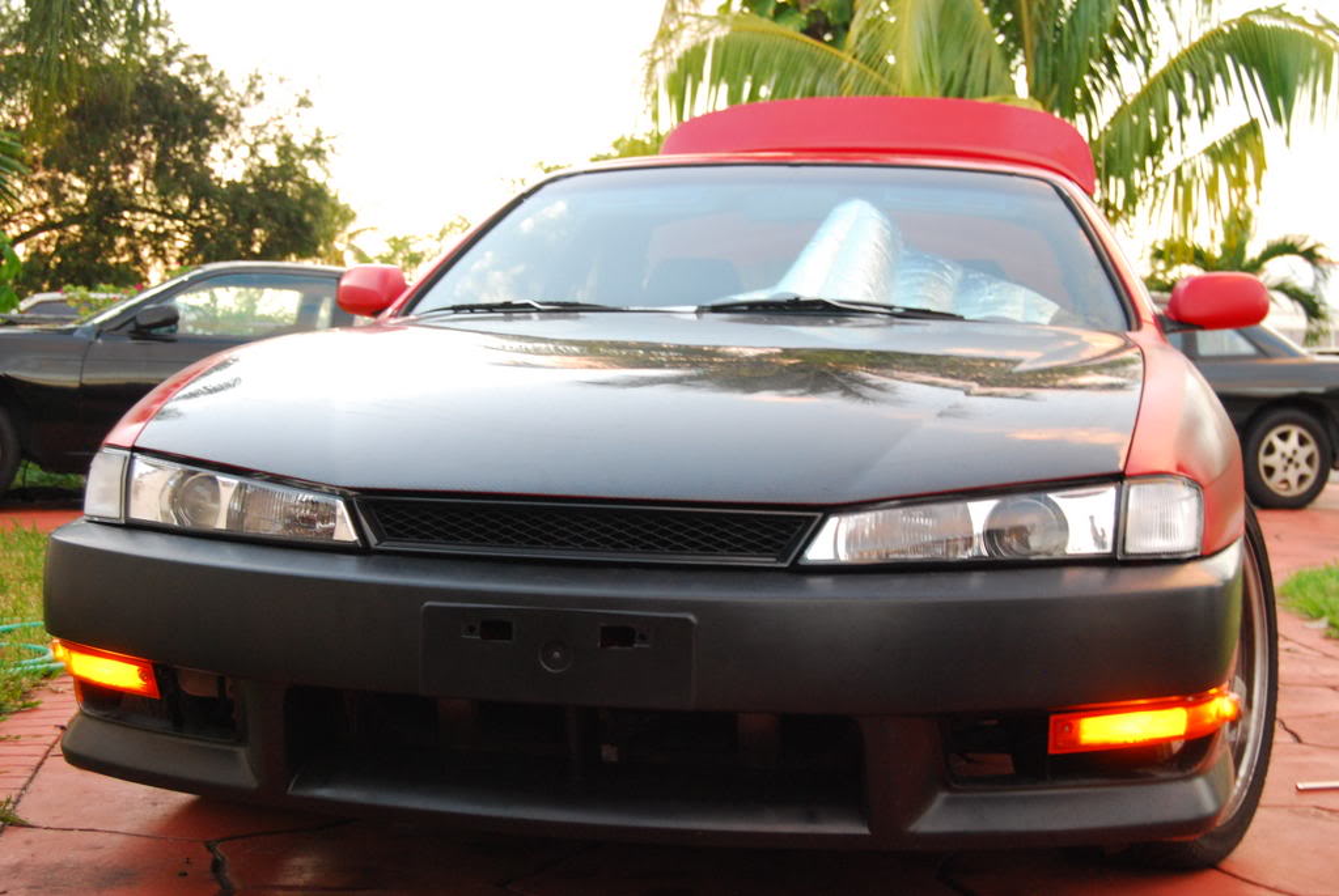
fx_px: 1955
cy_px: 448
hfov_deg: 37.8
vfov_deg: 25.8
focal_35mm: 52
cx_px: 670
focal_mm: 35
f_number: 7.1
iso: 800
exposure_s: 1/30
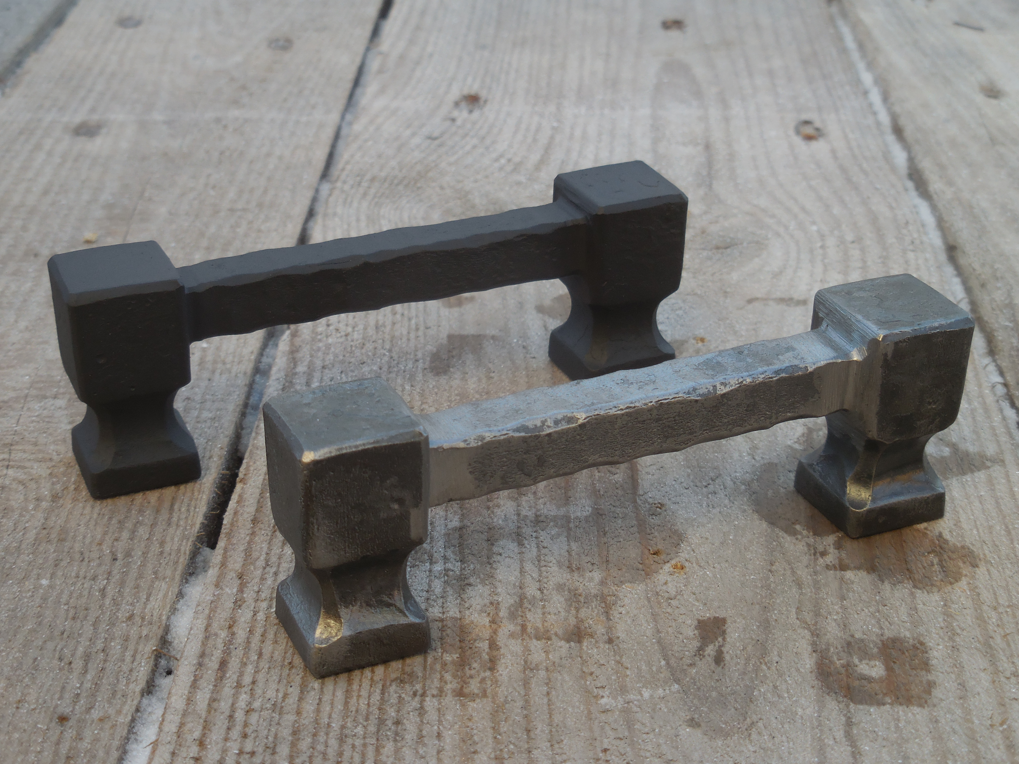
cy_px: 382
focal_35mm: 61
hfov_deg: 31.7
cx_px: 510
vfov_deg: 24.0
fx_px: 1796
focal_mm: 11
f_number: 4.5
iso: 125
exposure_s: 1/125
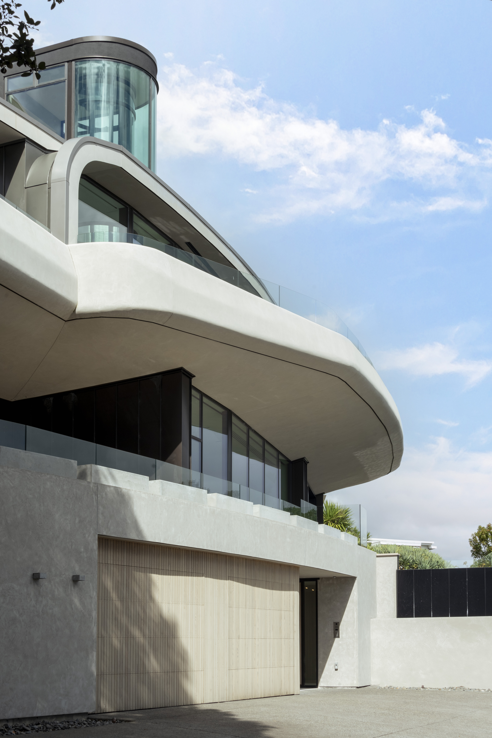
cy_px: 369
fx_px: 1024
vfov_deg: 39.6
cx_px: 246
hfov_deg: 27.0
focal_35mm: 50
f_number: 14
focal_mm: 50
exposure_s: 1/200
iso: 400
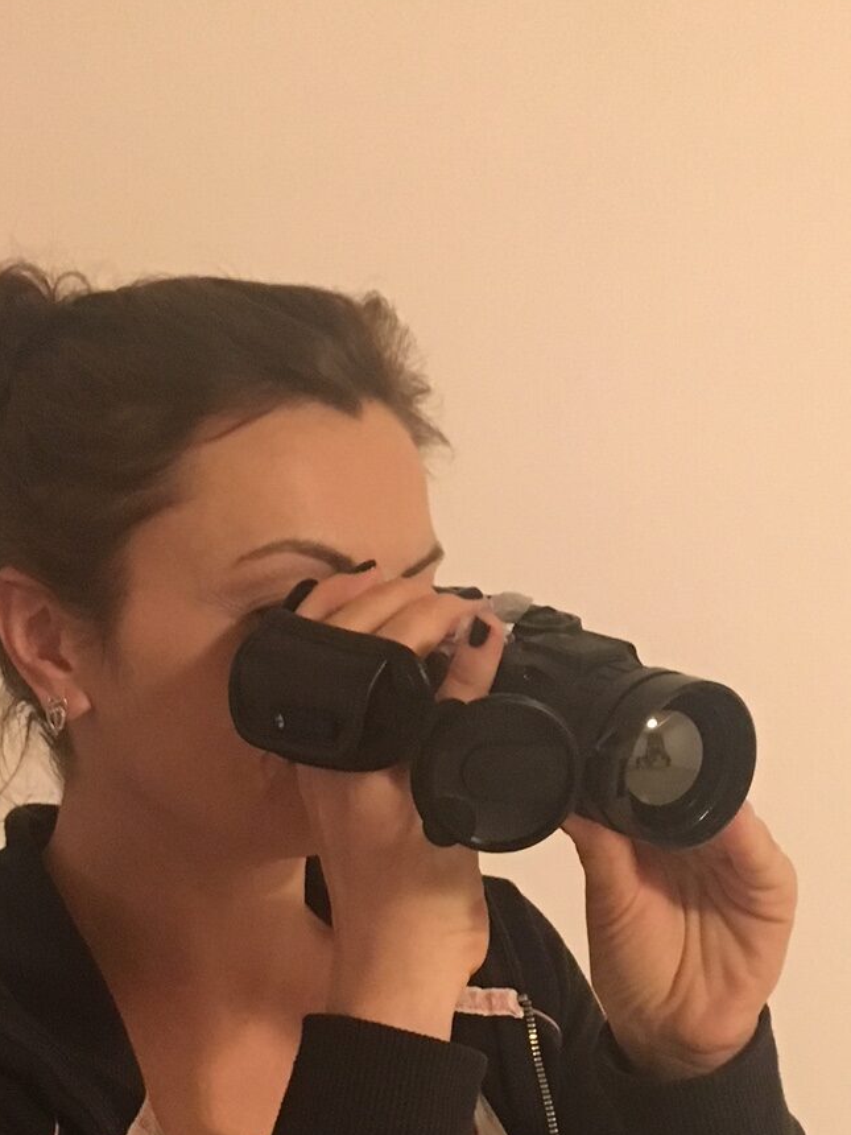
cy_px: 1023
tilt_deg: -13.7
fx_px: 2229
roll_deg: +0.4
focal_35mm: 68
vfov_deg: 27.5
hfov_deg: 21.6
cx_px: 402
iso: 200
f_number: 2.2
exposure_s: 1/17
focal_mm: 4.15
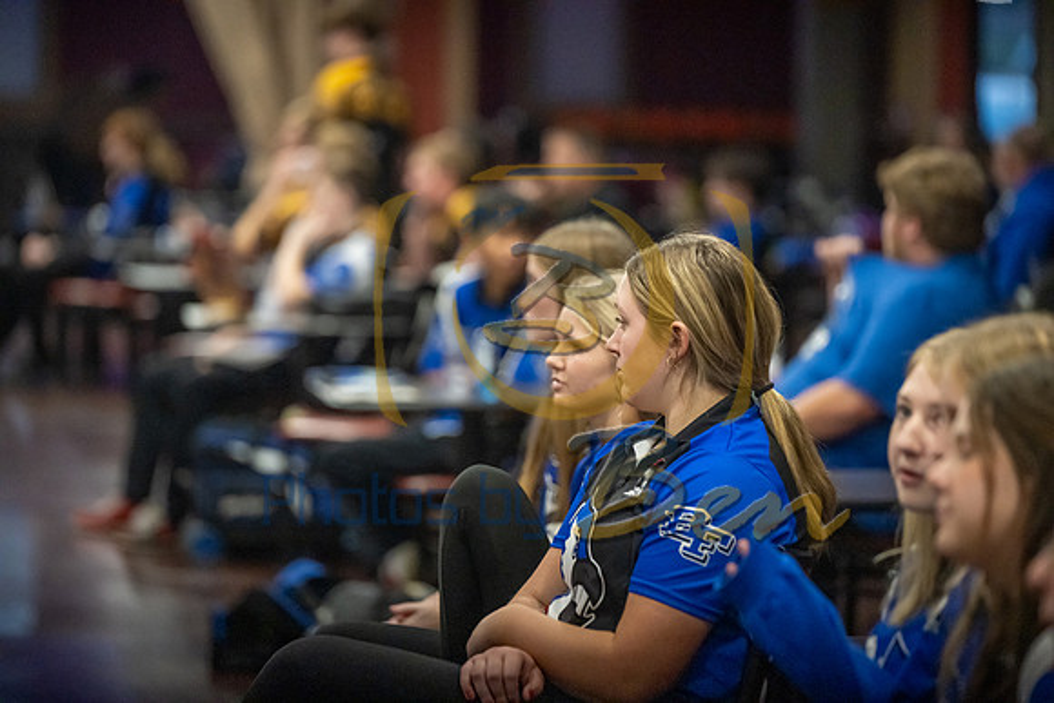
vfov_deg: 6.9
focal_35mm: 200
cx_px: 527
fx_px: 5857
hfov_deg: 10.3
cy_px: 352
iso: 4000
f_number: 3.2
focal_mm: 200
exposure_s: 1/800
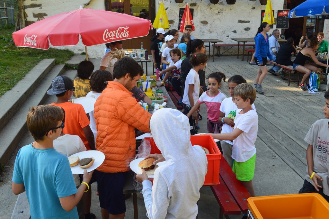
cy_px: 110
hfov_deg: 53.2
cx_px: 164
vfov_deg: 36.8
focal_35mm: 36
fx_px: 329
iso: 400
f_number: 9
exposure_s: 1/125
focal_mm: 24
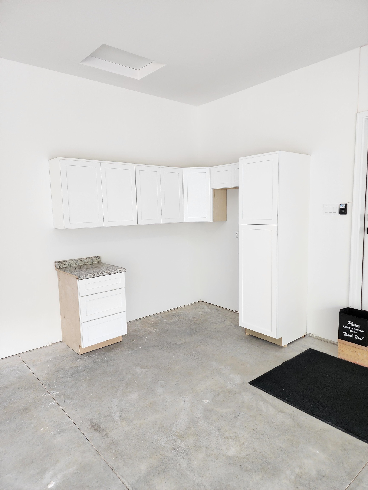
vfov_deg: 73.9
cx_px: 184
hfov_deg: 58.9
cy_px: 245
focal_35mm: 23
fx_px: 326
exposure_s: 1/120
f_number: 1.8
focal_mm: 6.4
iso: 80
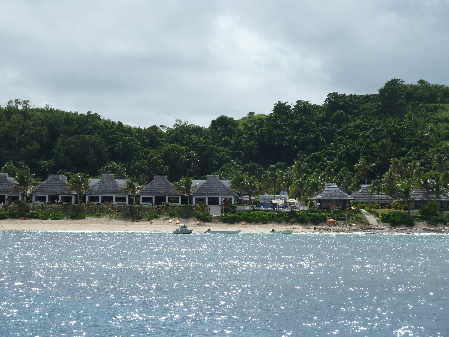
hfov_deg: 16.6
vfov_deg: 12.5
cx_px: 224
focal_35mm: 119
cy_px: 168
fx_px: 1544
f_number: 5.6
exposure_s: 1/640
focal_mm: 19.5
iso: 80
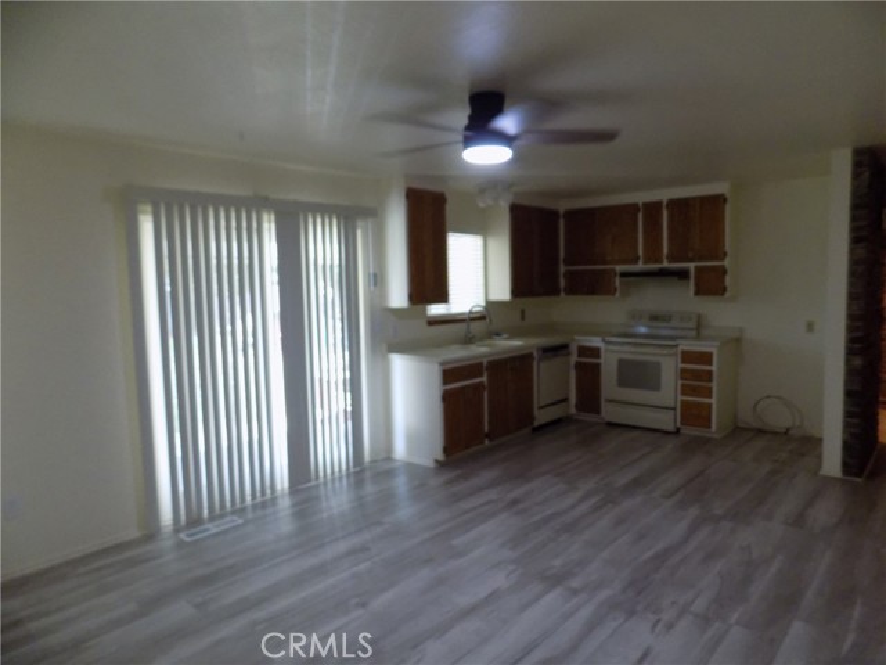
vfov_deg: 58.9
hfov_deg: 73.9
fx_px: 589
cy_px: 332
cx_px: 443
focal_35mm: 23
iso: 280
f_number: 3.1
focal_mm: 4
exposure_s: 1/30
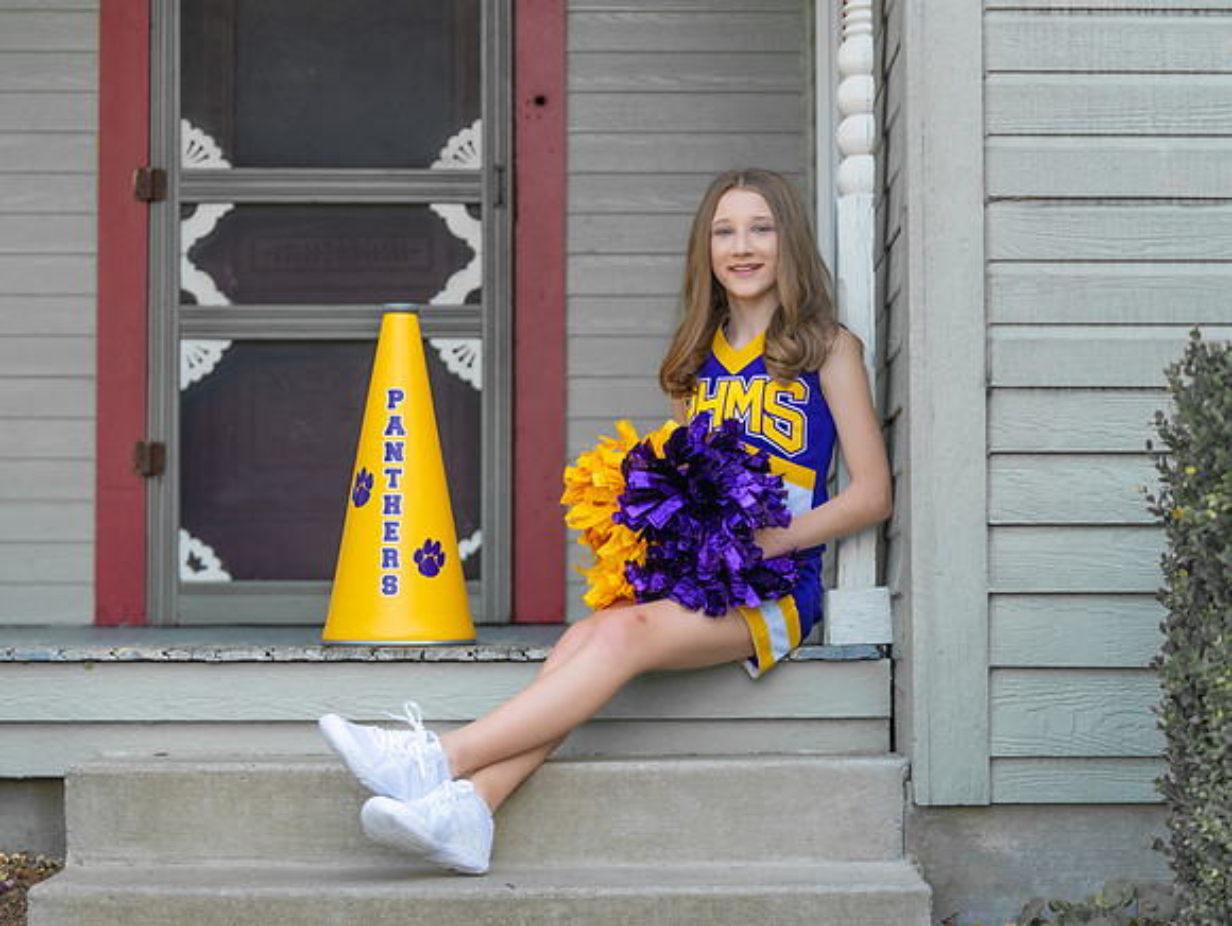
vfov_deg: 18.1
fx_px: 2908
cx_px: 716
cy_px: 471
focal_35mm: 82
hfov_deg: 23.9
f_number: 2.8
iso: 160
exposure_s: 1/320
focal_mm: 70
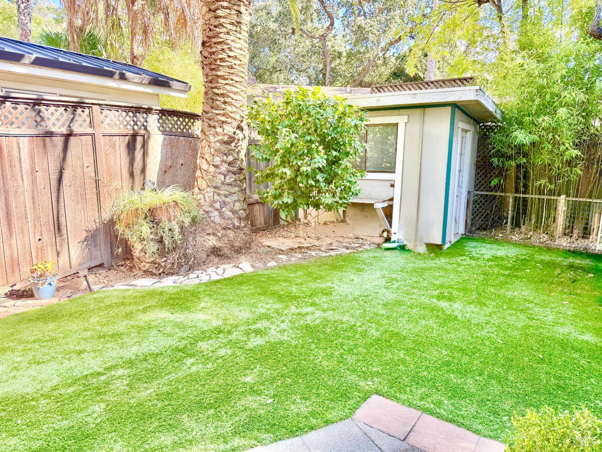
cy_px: 226
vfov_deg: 56.8
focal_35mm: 24
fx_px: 417
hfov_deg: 71.6
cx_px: 301
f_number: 1.78
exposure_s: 1/376
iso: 100
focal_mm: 6.76
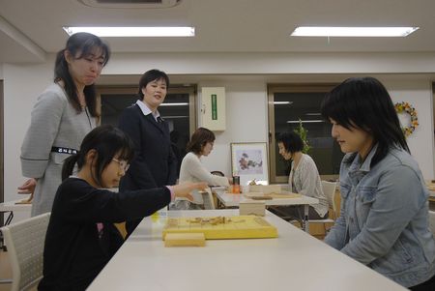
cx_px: 218
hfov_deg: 51.2
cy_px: 146
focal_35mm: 38
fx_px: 454
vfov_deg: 35.6
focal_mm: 25
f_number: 3.8
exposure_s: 1/60
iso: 200
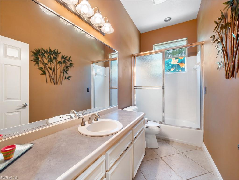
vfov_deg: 85.7
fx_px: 97
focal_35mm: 14
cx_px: 120
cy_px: 90
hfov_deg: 102.1
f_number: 7.1
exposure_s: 1/3
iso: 200
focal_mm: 7
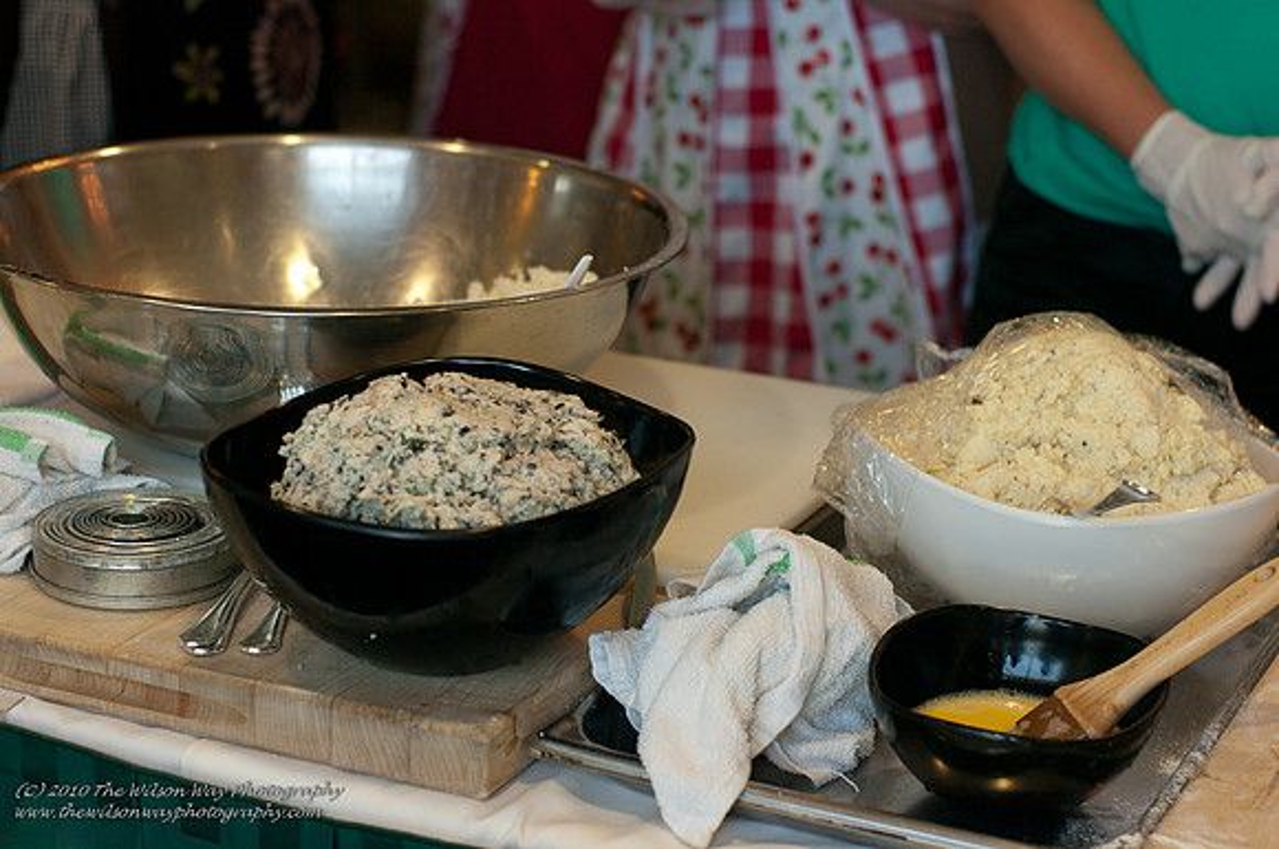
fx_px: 2661
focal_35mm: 75
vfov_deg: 18.1
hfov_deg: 27.0
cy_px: 424
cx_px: 640
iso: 800
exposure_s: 1/180
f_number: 2.8
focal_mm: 50
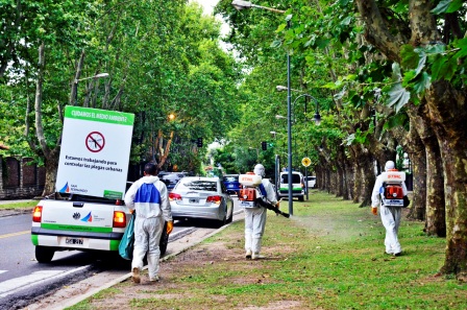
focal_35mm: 72
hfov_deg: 28.1
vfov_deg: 18.9
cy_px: 155
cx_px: 234
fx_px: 932
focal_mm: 48
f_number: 5
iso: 2000
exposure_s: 1/320
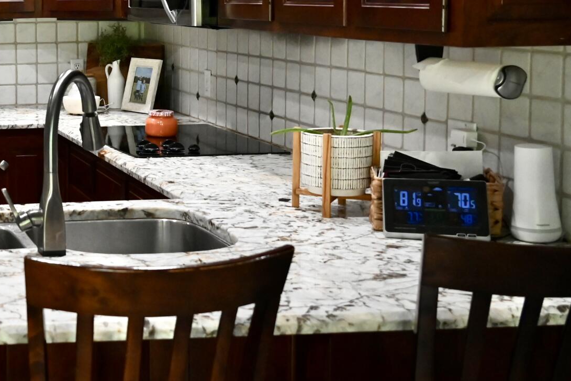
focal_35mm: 66
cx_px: -152
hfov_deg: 26.4
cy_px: 63
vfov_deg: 20.3
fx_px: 1047
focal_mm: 24
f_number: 4
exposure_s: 1/125
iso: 2200
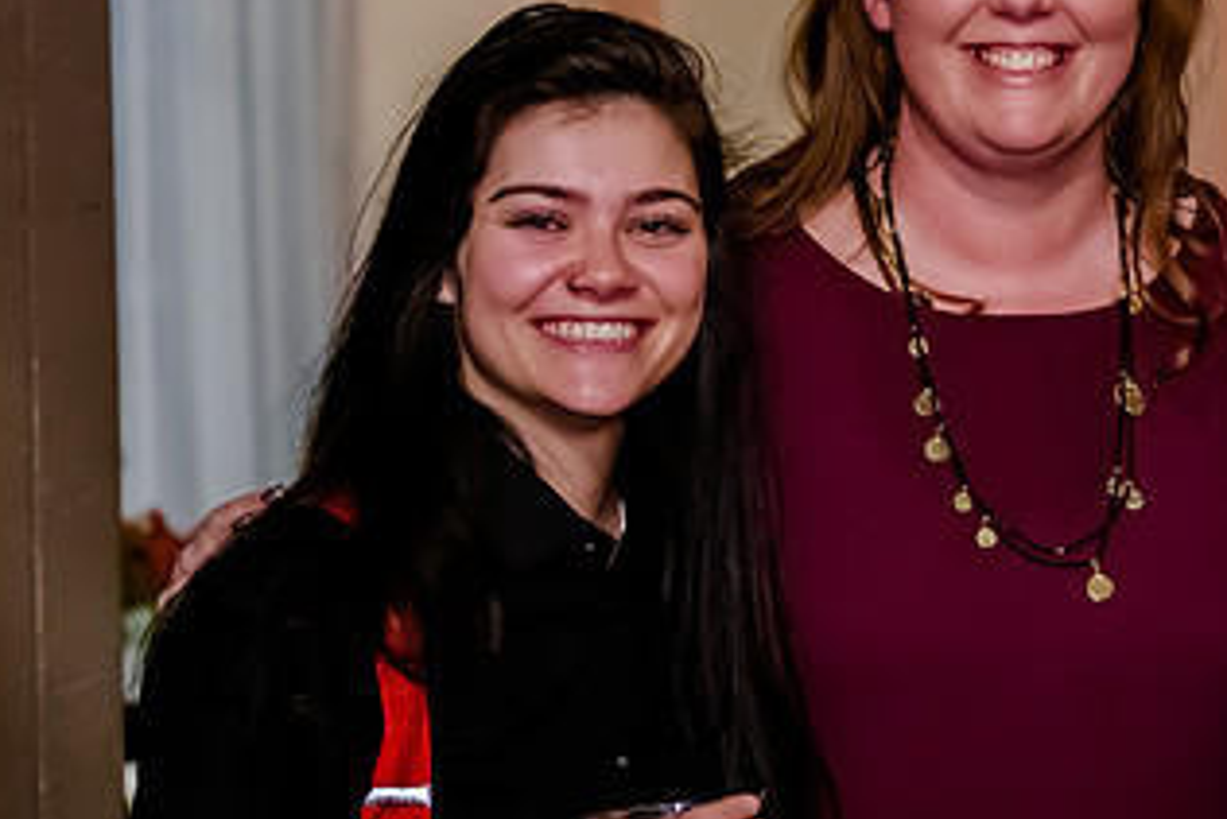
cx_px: 1014
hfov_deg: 14.3
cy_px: 175
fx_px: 4842
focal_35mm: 142
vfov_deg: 9.6
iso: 4000
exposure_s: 1/250
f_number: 2.8
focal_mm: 48
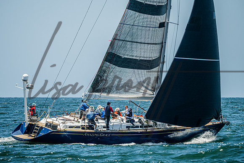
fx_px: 2410
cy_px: 80
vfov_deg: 3.9
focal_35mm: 356
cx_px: 110
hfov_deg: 5.8
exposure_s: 1/640
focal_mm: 300
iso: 320
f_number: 5.6
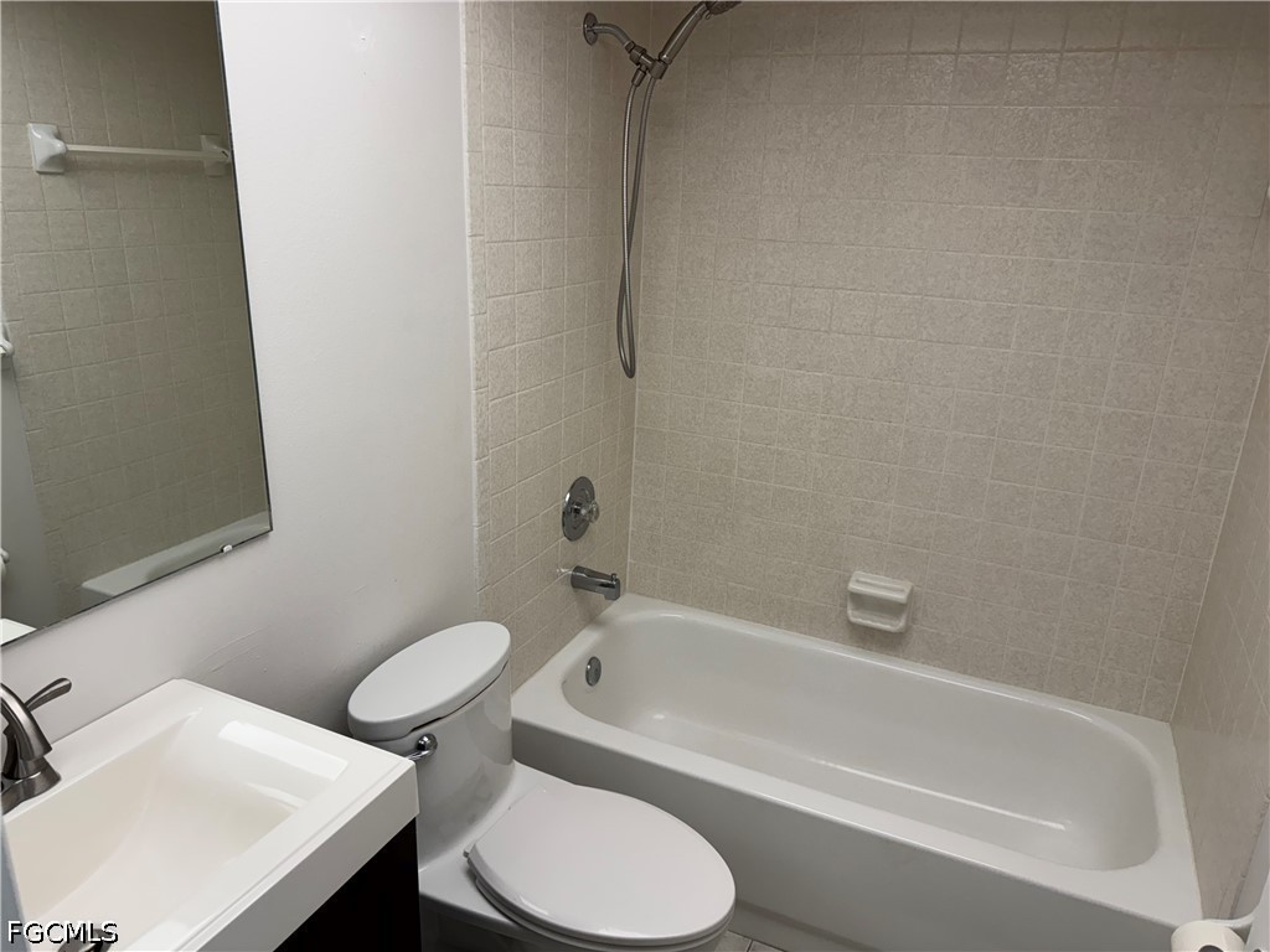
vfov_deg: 56.8
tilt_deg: -17.8
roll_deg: -2.7
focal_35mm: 24
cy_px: 476
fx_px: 881
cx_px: 635
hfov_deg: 71.6
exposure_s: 1/120
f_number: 1.78
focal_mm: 6.76
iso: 125
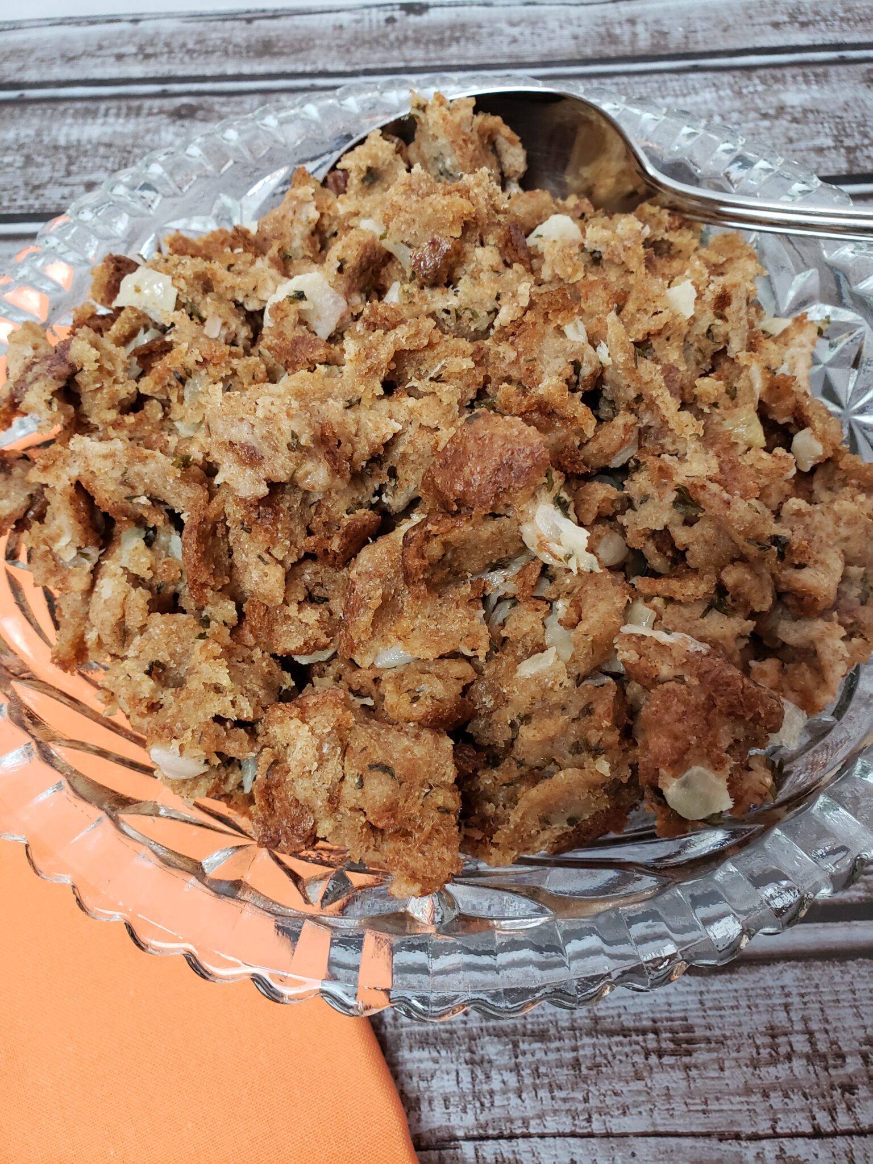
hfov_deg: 53.1
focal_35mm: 26
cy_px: 582
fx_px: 874
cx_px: 436
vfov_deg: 67.3
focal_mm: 4.3
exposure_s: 1/60
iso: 320
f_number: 2.4
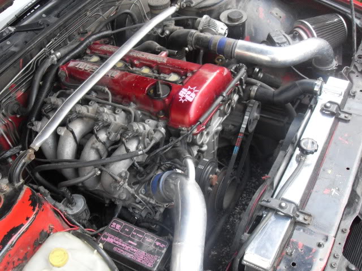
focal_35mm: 37
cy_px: 136
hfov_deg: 50.1
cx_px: 181
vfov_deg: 38.7
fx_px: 387
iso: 200
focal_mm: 6.3
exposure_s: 1/15
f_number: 2.8
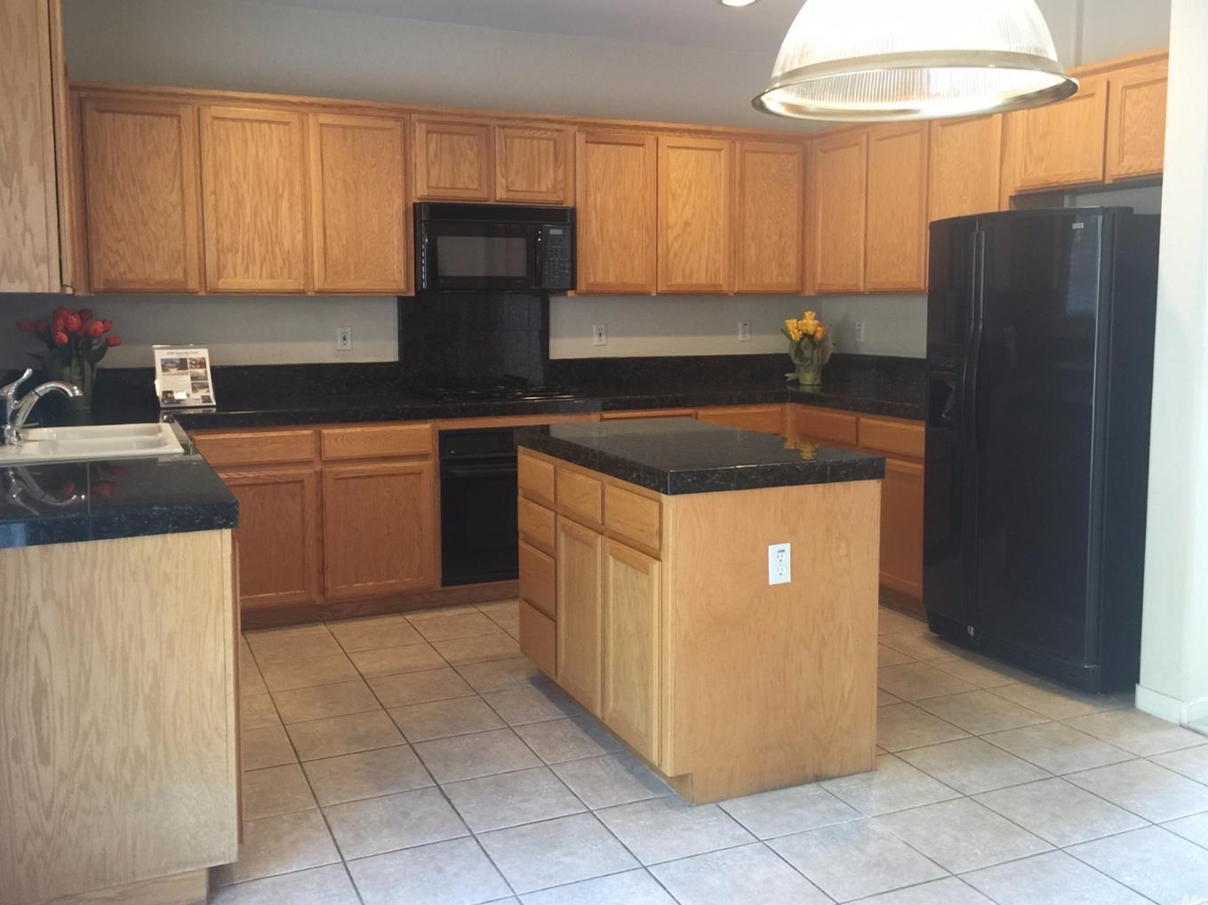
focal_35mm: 32
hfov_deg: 56.8
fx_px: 1117
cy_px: 413
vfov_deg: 44.1
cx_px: 603
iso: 80
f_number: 2.2
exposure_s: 1/15
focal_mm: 4.15
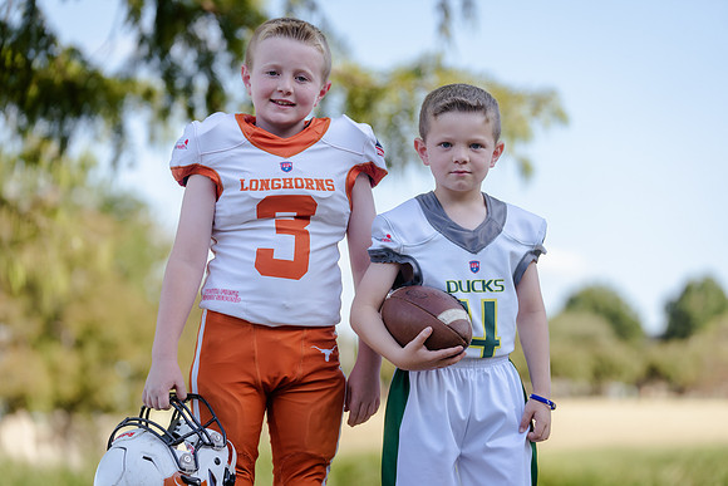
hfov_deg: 15.9
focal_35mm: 129
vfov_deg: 10.6
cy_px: 243
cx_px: 364
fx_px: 2609
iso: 100
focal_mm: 129
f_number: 3.5
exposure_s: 1/320
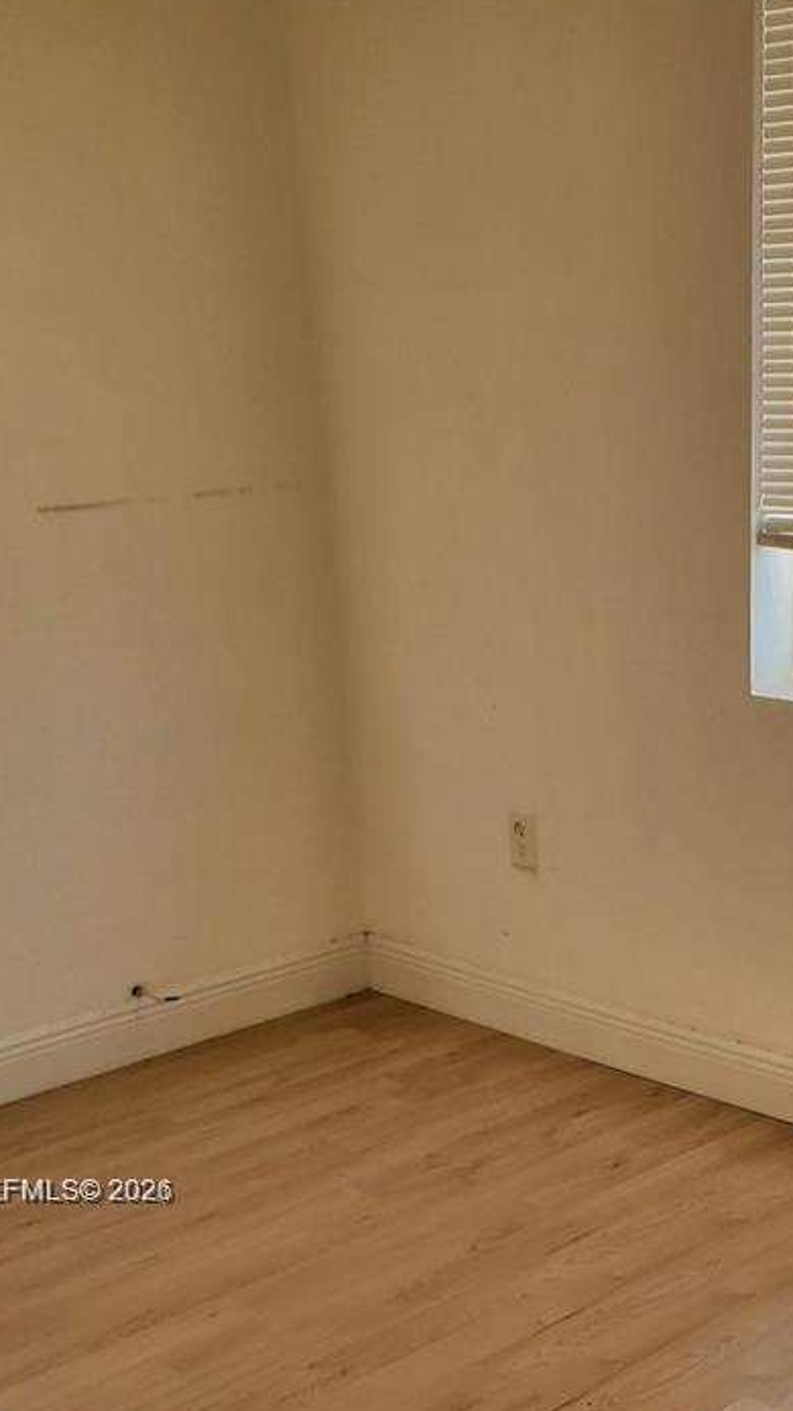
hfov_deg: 23.8
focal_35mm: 49
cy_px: 1193
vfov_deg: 39.8
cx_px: 712
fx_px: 1833
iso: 50
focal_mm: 4.3
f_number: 2.4
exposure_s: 1/194
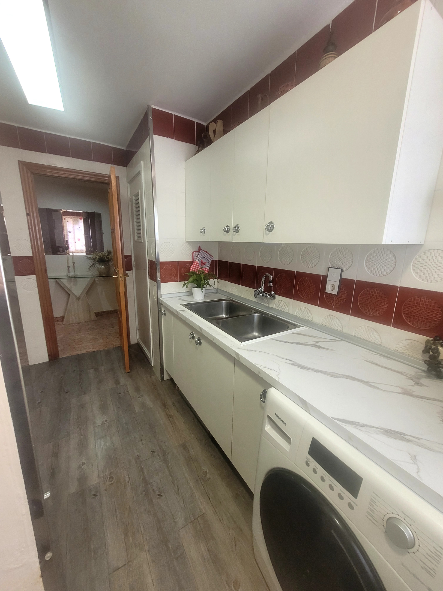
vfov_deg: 106.2
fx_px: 222
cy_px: 296
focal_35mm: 13
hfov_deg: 89.9
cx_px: 222
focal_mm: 1.74
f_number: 2.2
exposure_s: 1/50
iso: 125
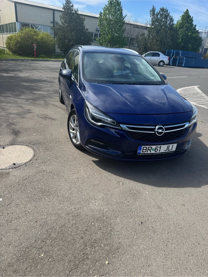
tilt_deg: -24.0
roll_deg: -4.4
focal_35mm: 24
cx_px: 104
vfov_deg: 71.6
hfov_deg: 56.8
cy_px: 138
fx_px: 192
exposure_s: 1/1923
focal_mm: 6.76
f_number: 1.78
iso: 80
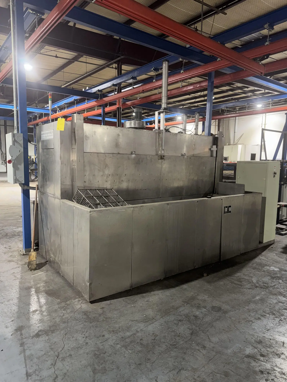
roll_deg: -0.7
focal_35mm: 24
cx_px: 144
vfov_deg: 71.6
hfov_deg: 56.8
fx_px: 265
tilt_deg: -6.9
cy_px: 191
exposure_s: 1/12
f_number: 1.78
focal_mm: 6.76
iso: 80
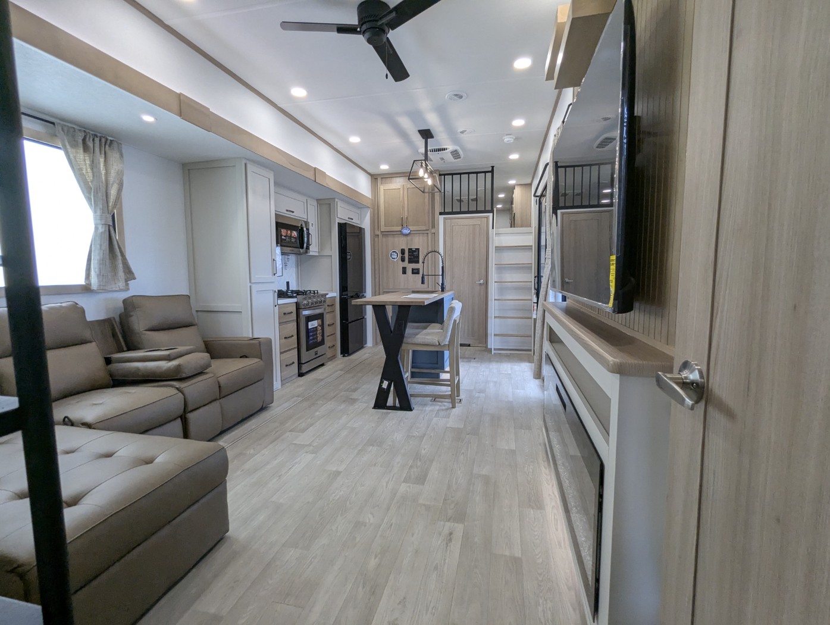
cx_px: 415
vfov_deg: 78.2
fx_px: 384
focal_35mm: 16
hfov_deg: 94.4
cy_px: 312
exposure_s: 1/183
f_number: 2.2
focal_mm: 2.35
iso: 182
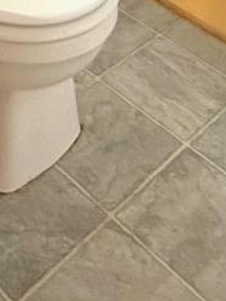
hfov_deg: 17.9
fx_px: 705
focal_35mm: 81
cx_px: 21
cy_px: -278
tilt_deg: -12.7
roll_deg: -1.4
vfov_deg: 17.9
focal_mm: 2.22
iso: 500
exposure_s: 1/60
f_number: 2.2
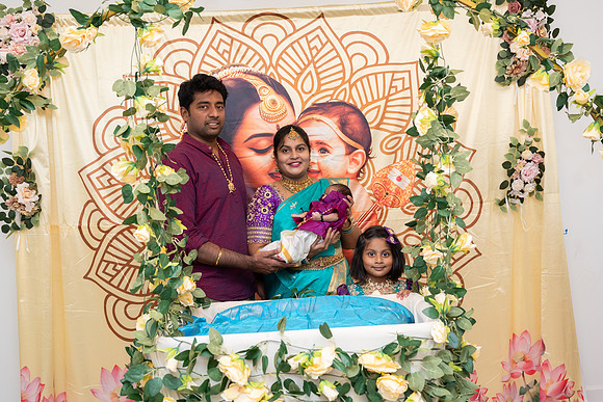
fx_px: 554
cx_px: 302
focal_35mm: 33
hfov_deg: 57.1
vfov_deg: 39.9
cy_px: 201
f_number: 3.5
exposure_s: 1/200
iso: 500
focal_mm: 31.5
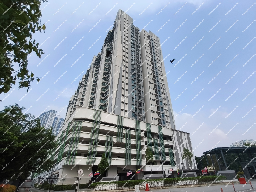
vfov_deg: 81.7
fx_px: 111
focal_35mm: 15
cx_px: 128
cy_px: 96
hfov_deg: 98.2
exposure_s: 1/720
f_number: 2.2
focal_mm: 1.67
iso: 50
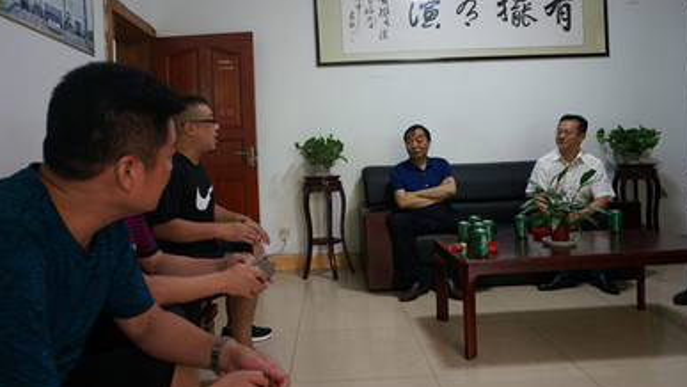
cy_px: 164
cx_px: 341
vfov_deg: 42.1
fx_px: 502
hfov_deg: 68.8
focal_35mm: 28
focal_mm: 17
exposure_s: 1/60
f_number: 4
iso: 1250
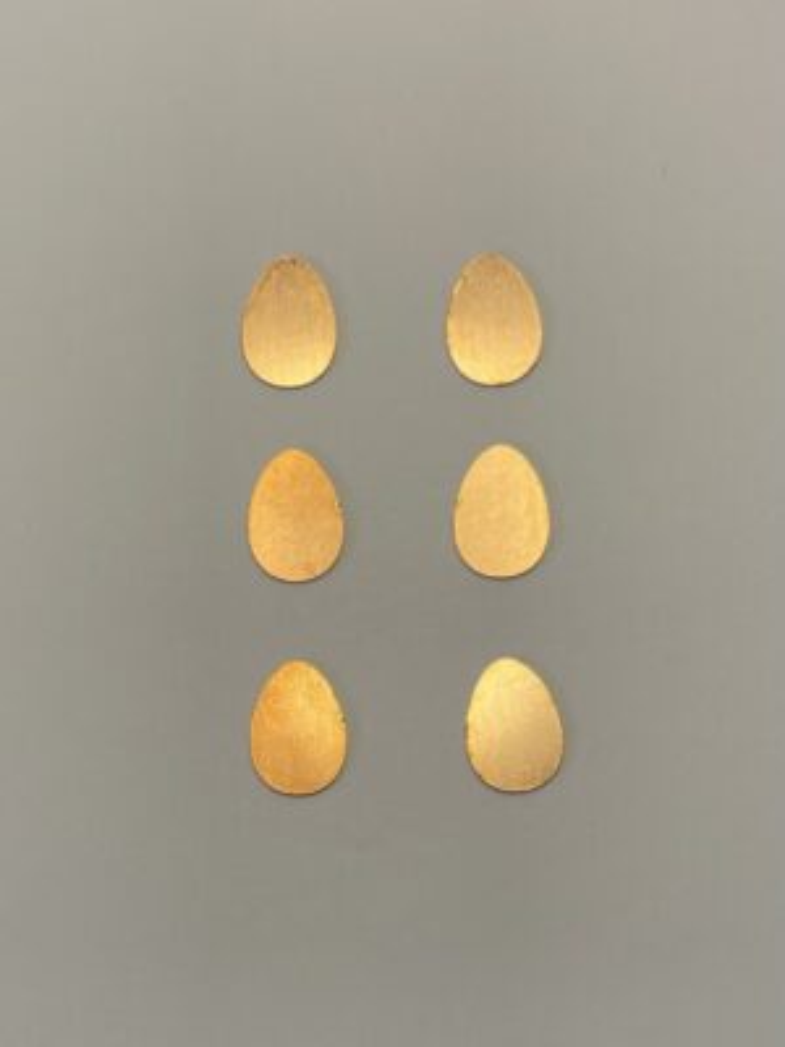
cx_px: 392
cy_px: 524
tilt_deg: -84.1
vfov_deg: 69.4
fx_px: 756
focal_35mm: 25
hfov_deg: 54.9
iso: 32
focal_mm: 5.1
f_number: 1.6
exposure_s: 1/631
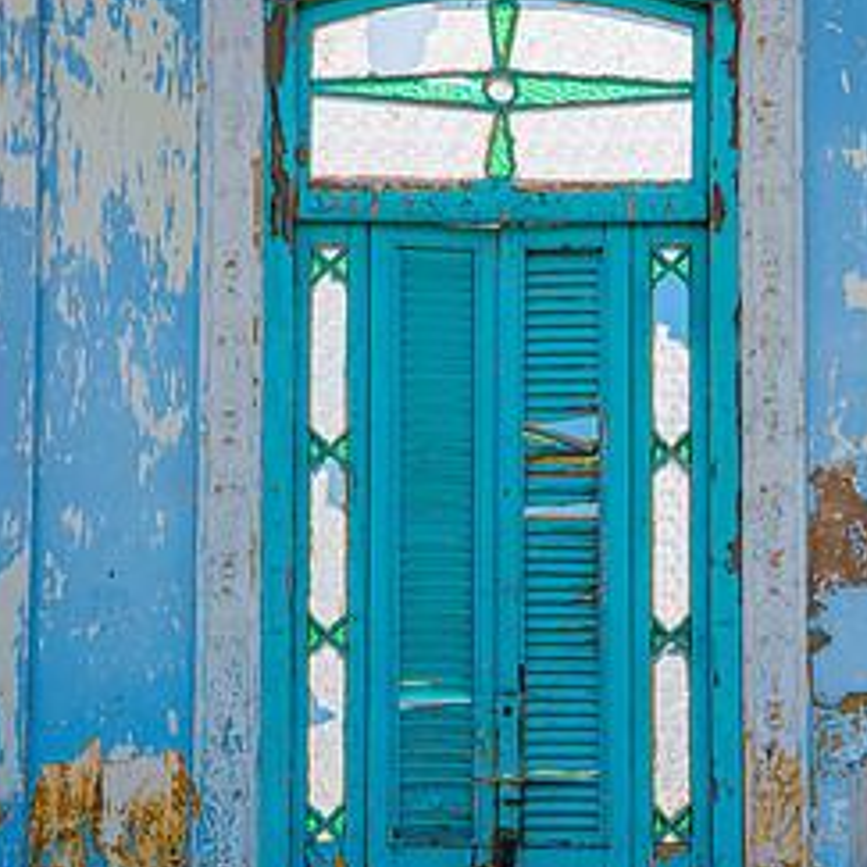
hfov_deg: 15.8
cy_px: 667
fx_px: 3117
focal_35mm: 110
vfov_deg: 15.7
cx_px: 521
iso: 400
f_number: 10
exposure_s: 1/640
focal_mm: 70
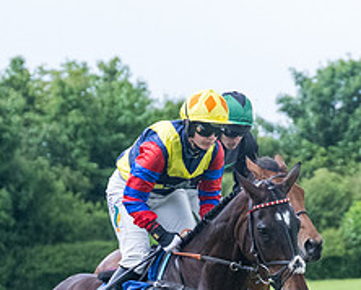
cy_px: 298
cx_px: 25
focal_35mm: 424
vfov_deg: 3.7
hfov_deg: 4.6
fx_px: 4534
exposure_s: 1/1600
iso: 2000
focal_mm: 98
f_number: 4
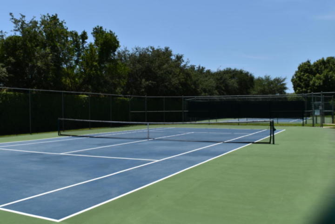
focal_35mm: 36
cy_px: 112
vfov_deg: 36.9
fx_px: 335
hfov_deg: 53.1
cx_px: 168
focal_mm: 24
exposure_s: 1/200
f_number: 13
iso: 100
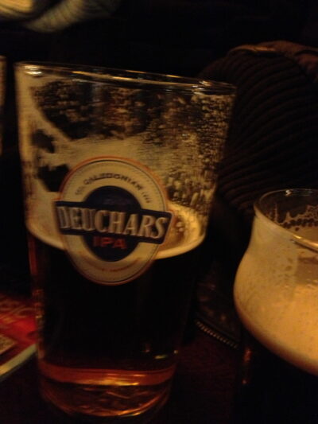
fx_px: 429
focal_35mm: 35
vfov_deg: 52.6
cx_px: 159
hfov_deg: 40.7
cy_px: 212
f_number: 2.4
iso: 800
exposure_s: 1/15
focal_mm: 4.28
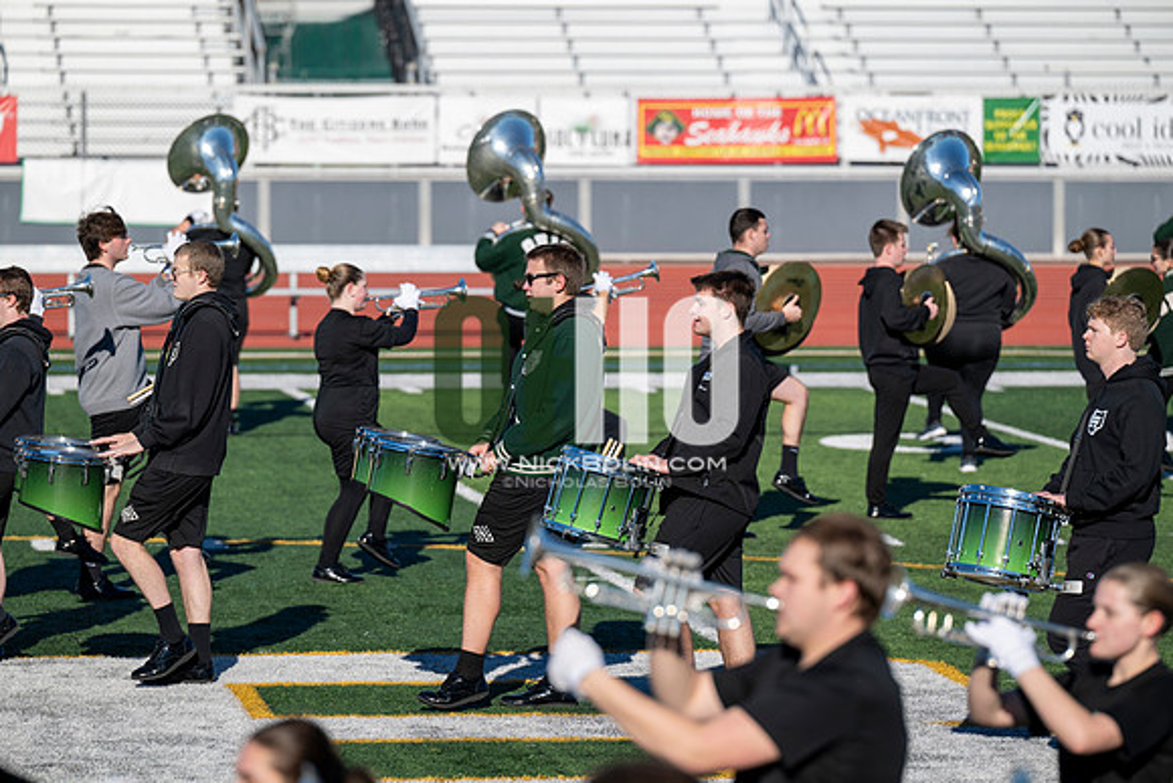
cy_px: 392
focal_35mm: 200
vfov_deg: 6.9
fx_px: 6518
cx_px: 586
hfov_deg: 10.3
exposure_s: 1/2000
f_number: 4
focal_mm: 200
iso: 160
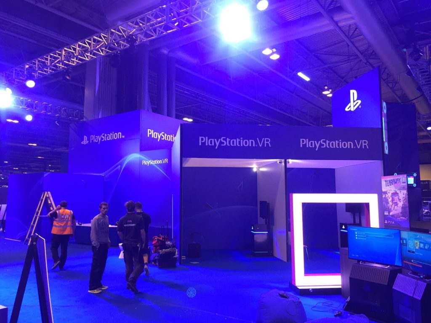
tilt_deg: +5.9
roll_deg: -1.7
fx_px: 361
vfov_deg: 48.2
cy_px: 162
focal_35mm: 29
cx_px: 216
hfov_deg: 61.7
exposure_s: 1/33
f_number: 2.2
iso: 125
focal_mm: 4.15
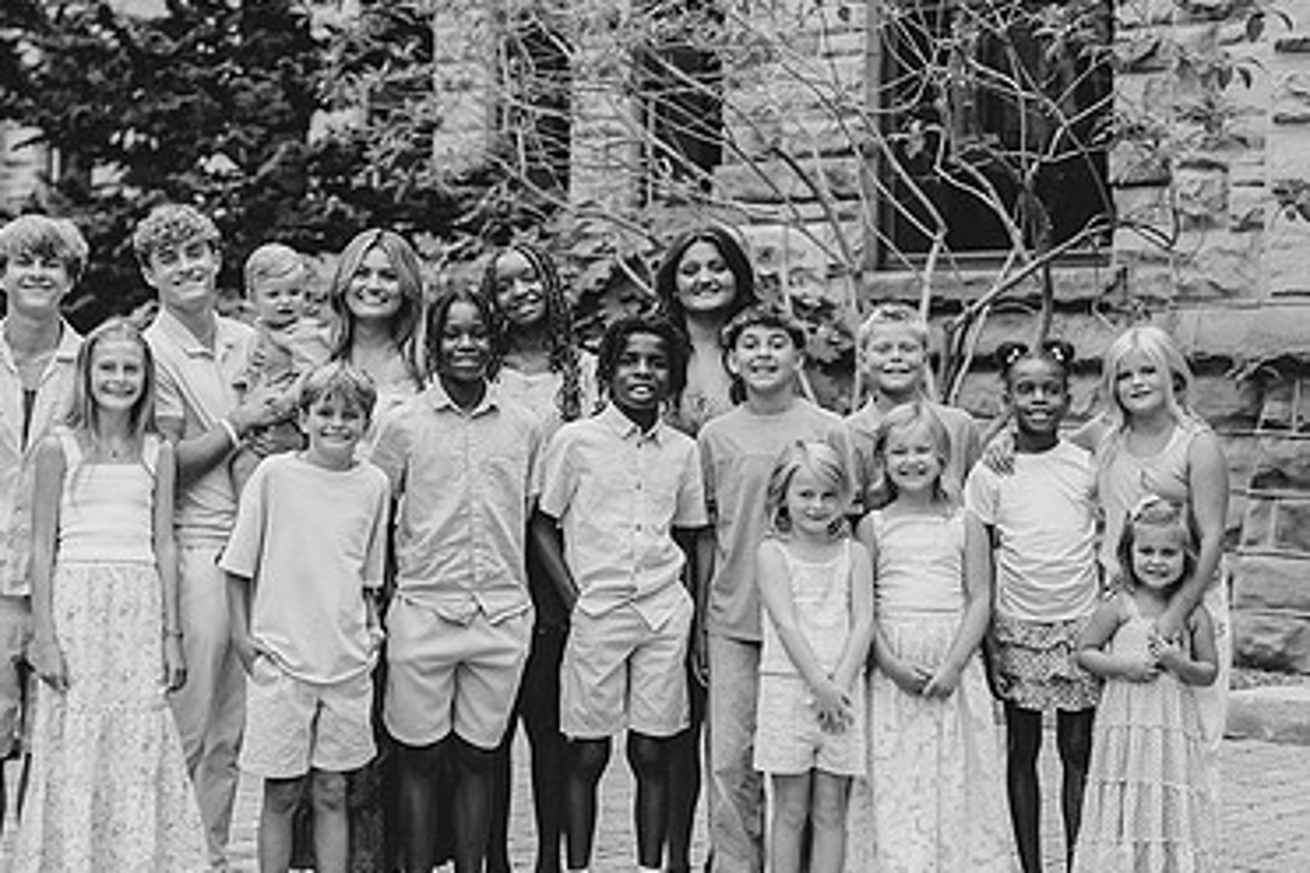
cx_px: 539
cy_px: 333
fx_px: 2838
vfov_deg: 17.5
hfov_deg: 26.0
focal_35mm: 78
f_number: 2.8
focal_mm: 50
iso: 1000
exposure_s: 1/400
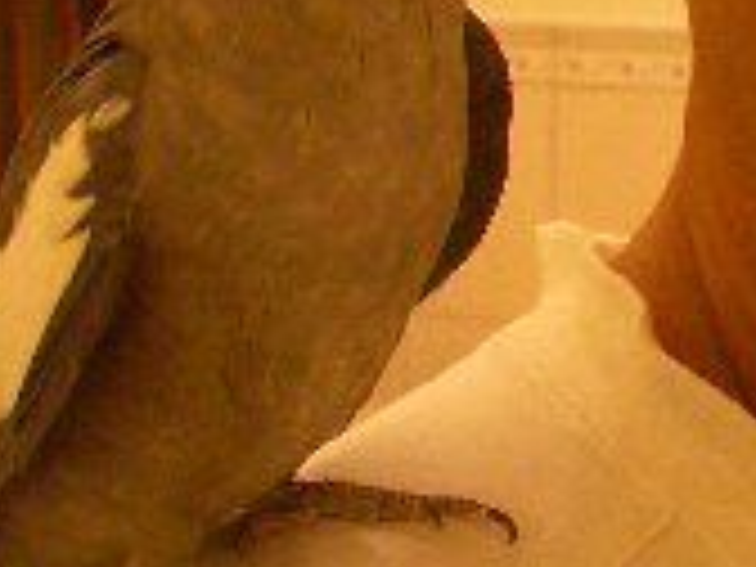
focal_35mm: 133
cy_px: 27
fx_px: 2905
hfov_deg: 14.4
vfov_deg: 11.1
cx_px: 909
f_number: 2.6
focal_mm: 5.8
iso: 100
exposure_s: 1/25
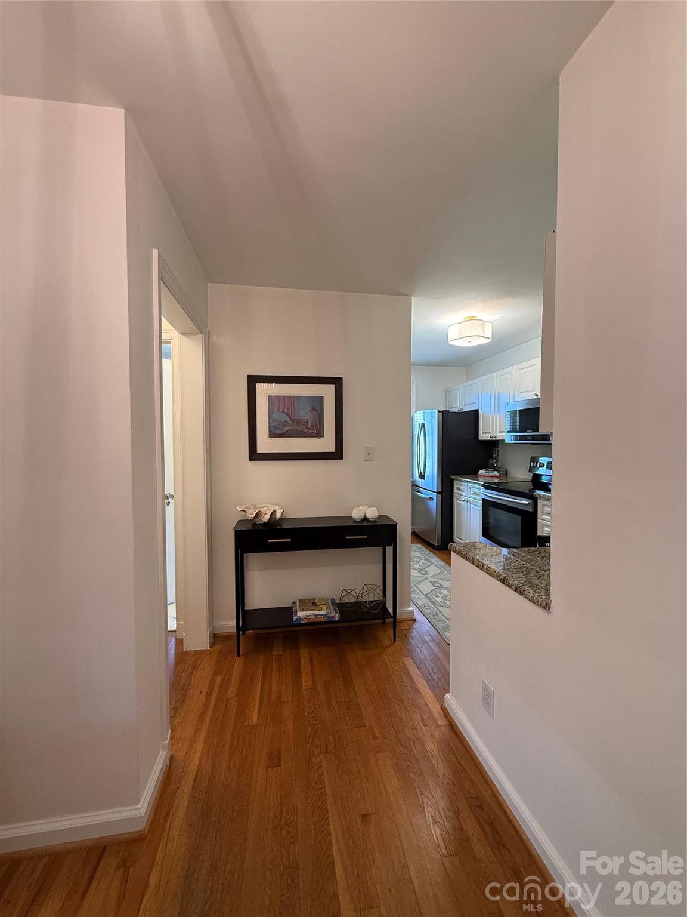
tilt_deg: -2.4
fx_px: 370
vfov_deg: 102.1
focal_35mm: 14
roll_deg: +0.1
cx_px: 344
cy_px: 458
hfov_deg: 85.7
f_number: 2.2
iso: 200
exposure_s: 1/60
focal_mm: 2.22
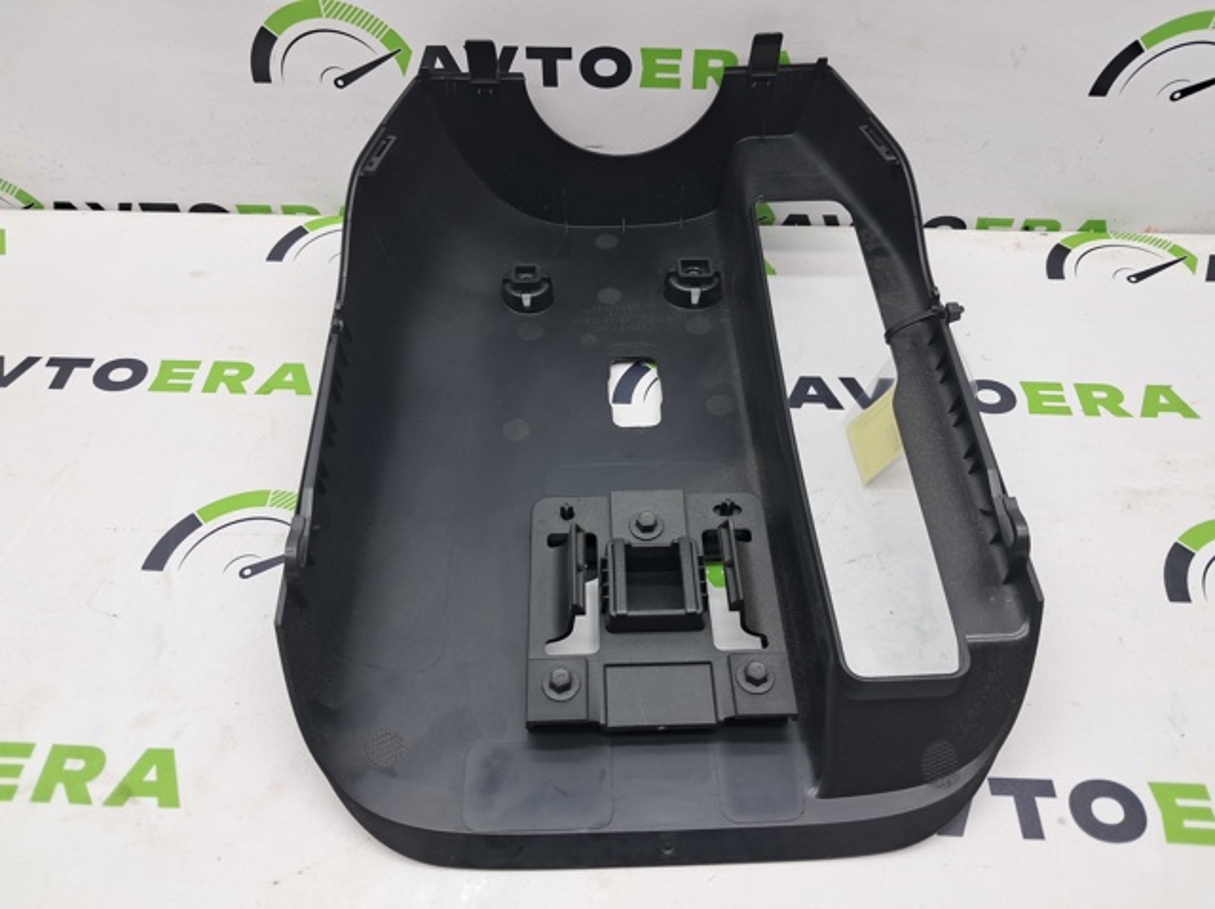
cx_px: 608
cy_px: 454
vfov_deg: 51.3
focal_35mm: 27
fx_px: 947
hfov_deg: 65.4
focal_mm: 4
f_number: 1.8
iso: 50
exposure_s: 1/50
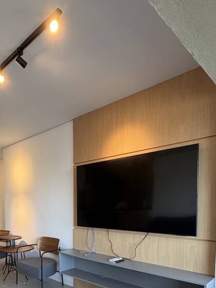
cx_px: 52
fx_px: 225
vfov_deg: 61.2
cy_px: 221
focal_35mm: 27
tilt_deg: -3.1
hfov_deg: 49.2
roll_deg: +0.9
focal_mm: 2.22
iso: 200
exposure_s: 1/121
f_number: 2.2
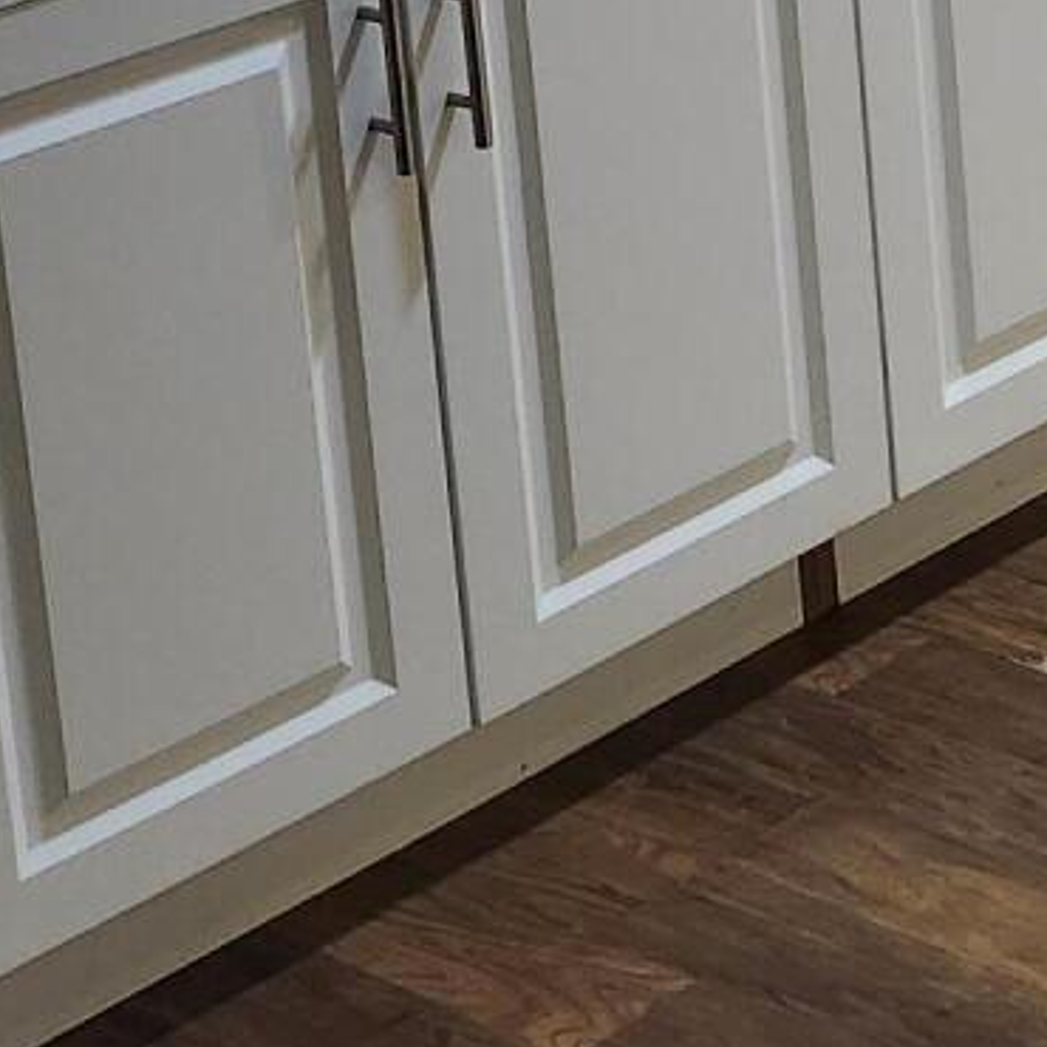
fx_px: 3764
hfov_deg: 14.2
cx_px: 1800
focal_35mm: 110
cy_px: -617
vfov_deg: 14.5
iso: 400
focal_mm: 5.54
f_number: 1.8
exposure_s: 1/120
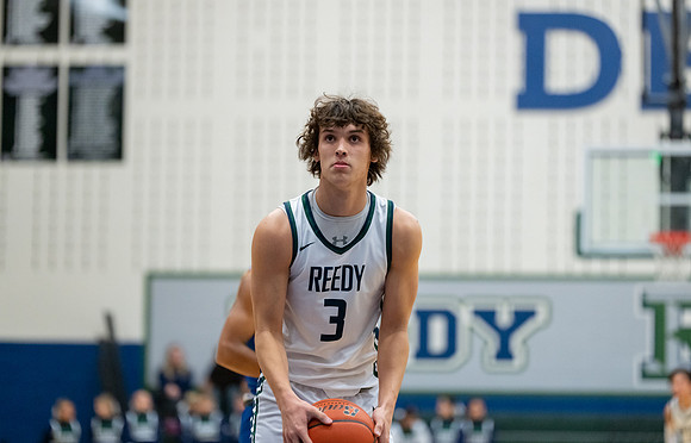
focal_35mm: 159
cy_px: 201
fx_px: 3015
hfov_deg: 13.1
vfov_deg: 8.4
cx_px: 328
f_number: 2.8
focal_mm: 146
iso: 5000
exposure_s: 1/500
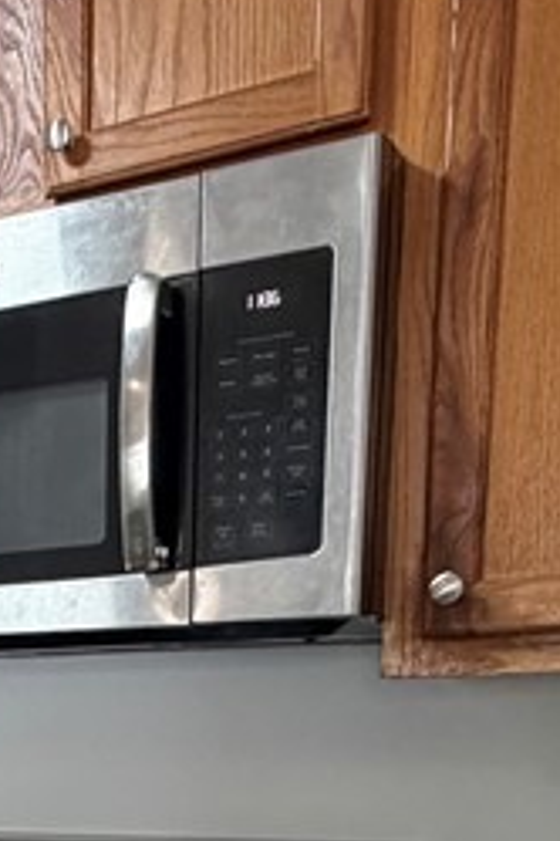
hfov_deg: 20.7
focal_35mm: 60
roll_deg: +1.6
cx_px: -159
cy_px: 976
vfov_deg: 29.3
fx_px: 1400
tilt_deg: -10.8
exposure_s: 1/60
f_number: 2.2
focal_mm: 2.22
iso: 320
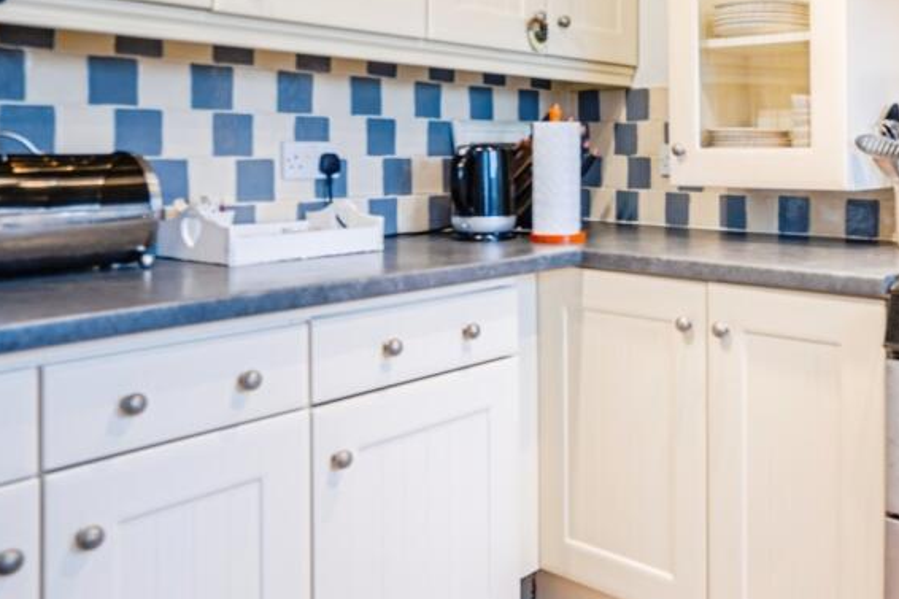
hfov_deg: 47.7
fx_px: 949
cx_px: 727
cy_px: 150
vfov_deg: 34.3
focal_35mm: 38
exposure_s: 1/13
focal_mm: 21
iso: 100
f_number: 4
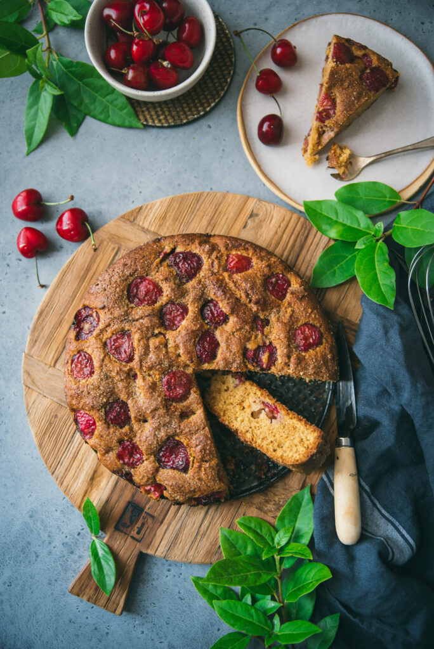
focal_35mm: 36
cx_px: 217
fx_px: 650
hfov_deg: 36.9
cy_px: 324
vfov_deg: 53.1
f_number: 2.8
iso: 100
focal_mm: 36
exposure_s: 1/60
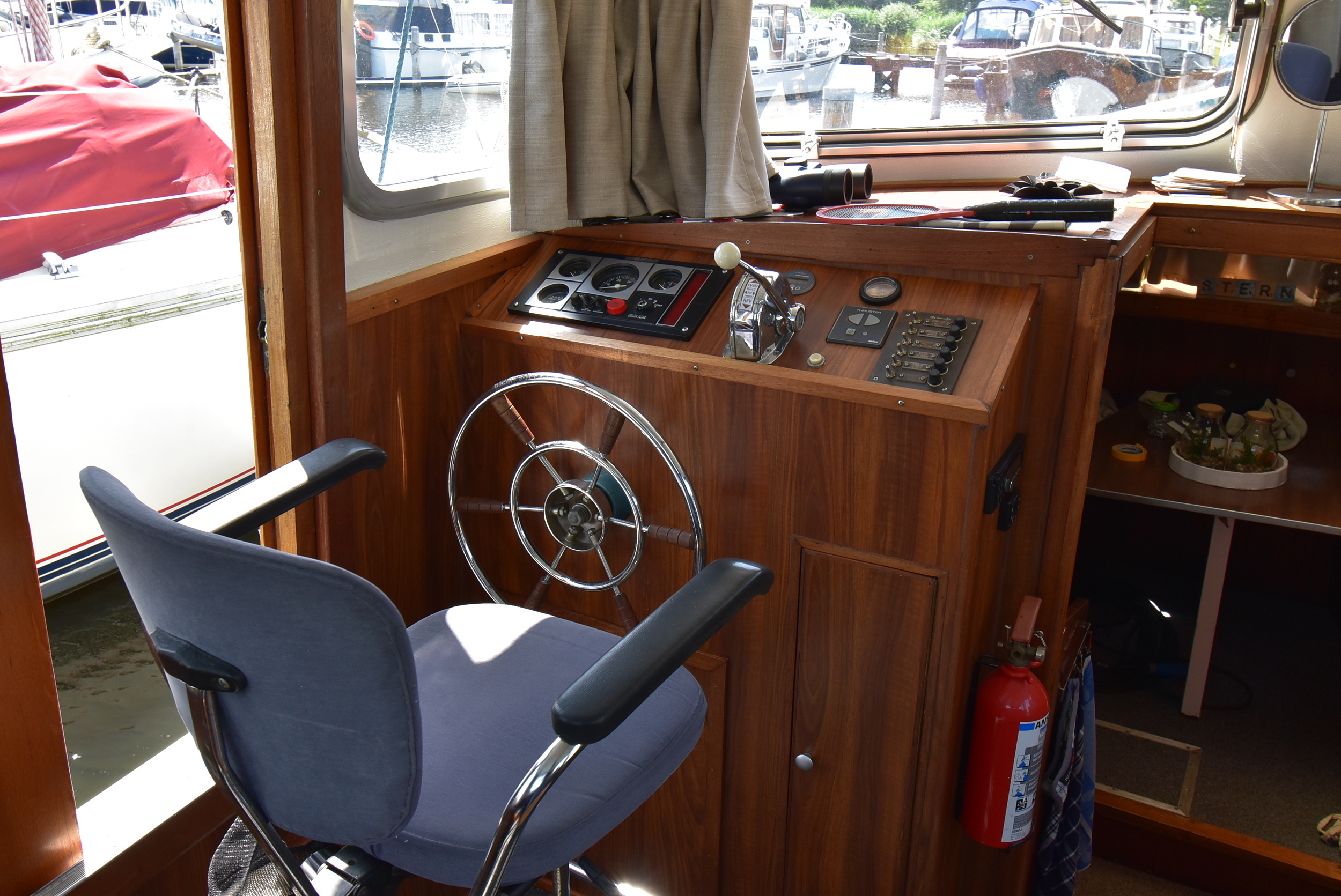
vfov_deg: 43.7
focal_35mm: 30
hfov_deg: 61.9
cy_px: 448
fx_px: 1118
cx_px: 670
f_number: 9
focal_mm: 20
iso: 400
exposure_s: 1/100
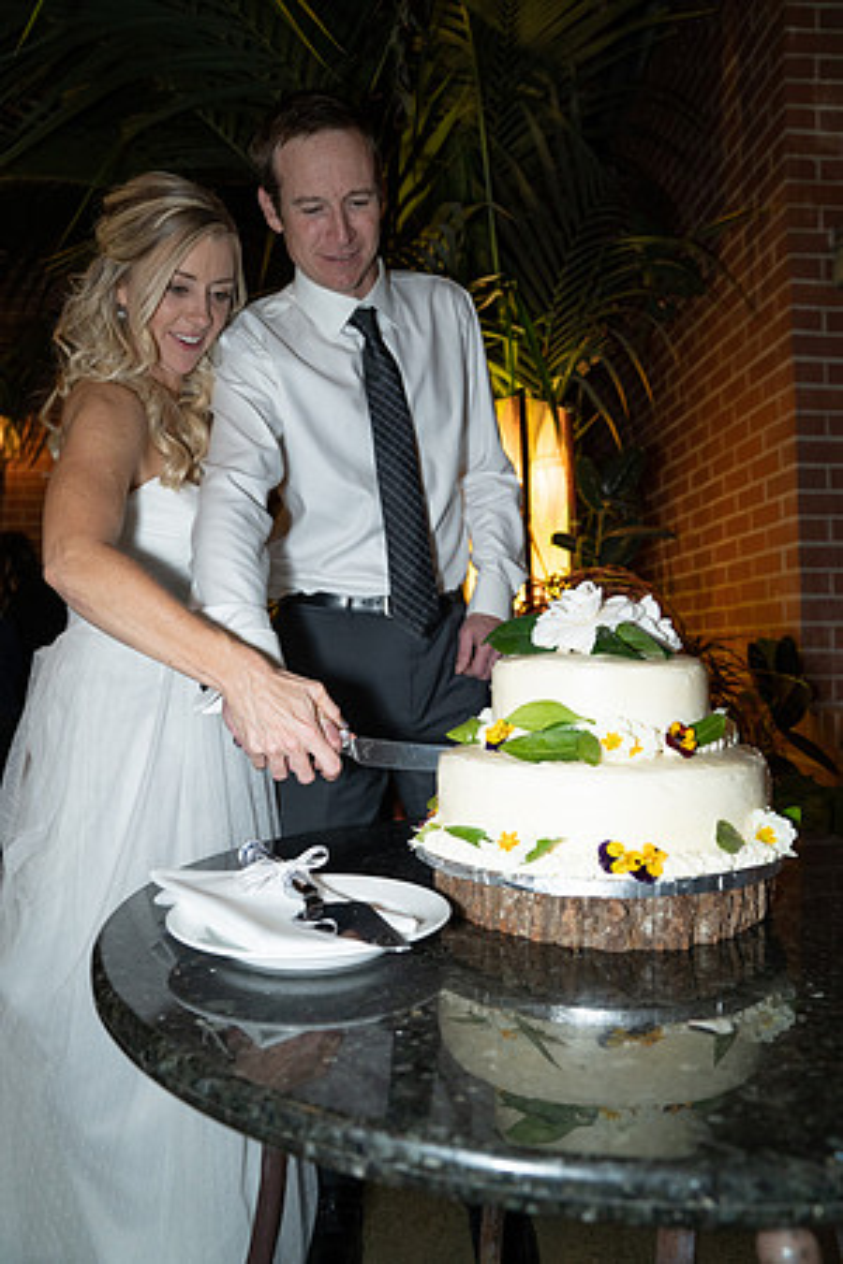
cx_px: 422
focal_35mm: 24
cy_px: 632
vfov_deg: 73.7
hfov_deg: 53.1
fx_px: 843
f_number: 3.5
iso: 1600
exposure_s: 1/125
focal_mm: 24
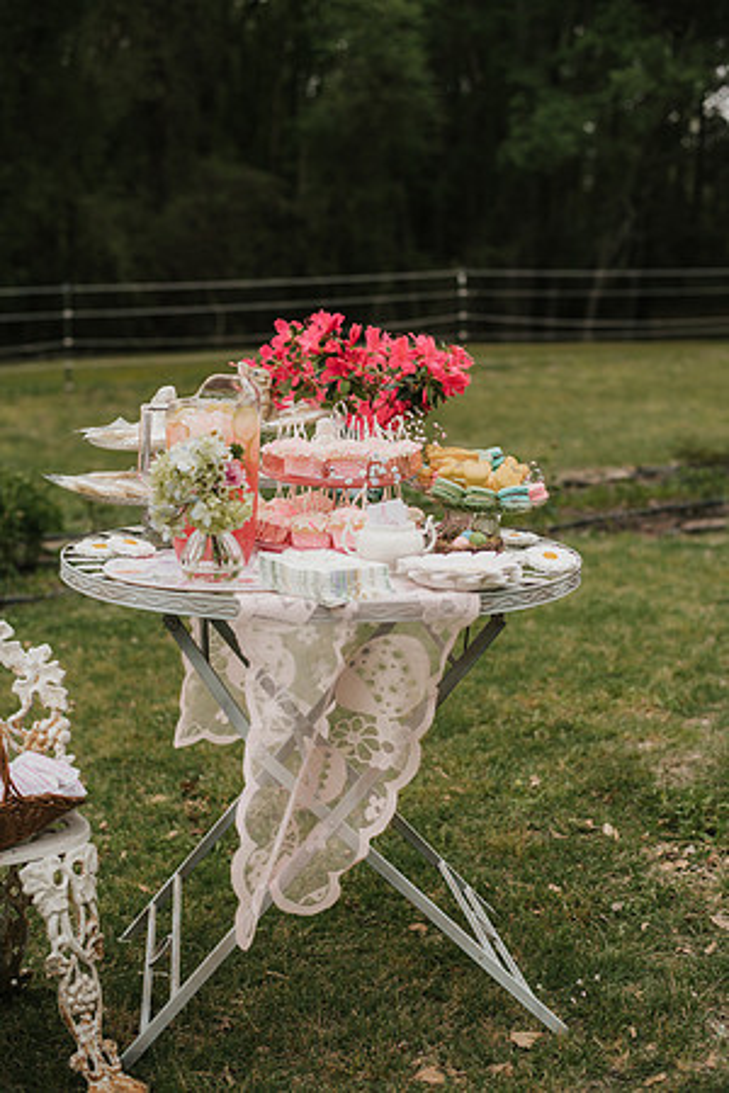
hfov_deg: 27.0
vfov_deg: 39.6
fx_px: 1519
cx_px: 364
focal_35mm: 50
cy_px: 546
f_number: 2.8
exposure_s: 1/400
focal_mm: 50
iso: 100
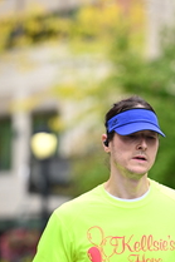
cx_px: 197
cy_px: 211
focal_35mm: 369
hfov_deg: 3.7
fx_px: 2695
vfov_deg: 5.6
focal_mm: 140
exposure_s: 1/2000
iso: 640
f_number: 2.8
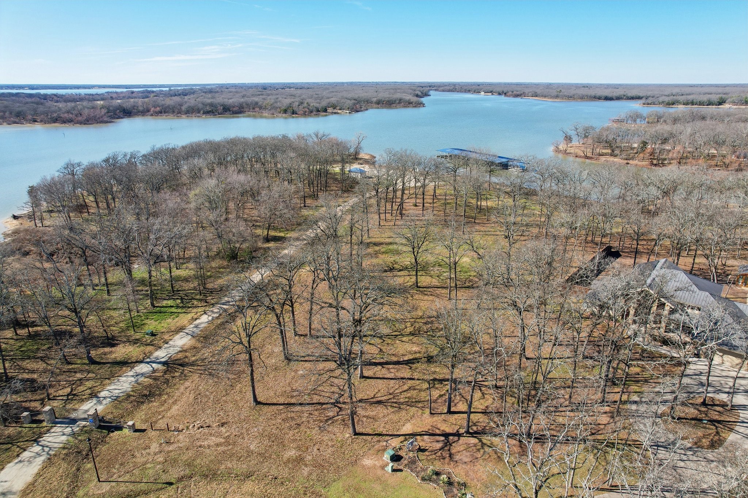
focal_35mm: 22
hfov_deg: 78.6
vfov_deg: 57.2
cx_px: 374
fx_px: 457
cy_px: 249
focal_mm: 8.4
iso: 100
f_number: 2.8
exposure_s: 1/1250
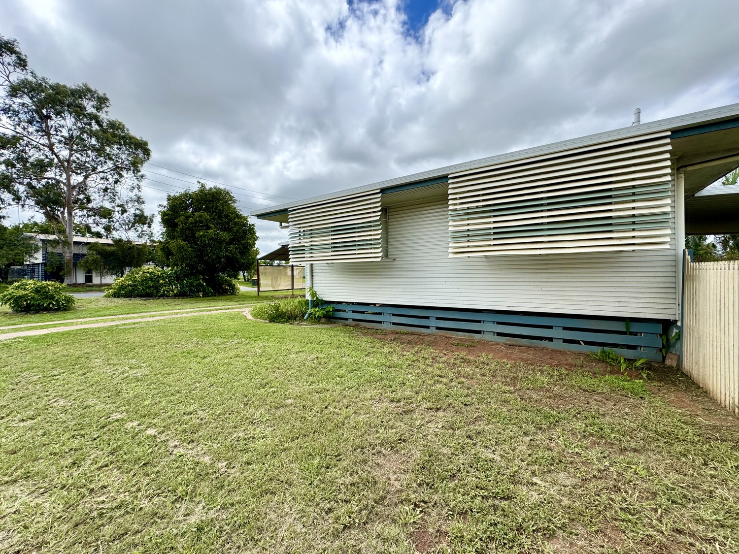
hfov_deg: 102.1
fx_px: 299
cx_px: 370
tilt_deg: +1.3
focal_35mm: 14
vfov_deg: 85.7
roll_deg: +1.3
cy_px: 277
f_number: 2.2
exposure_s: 1/1420
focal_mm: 2.22
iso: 50
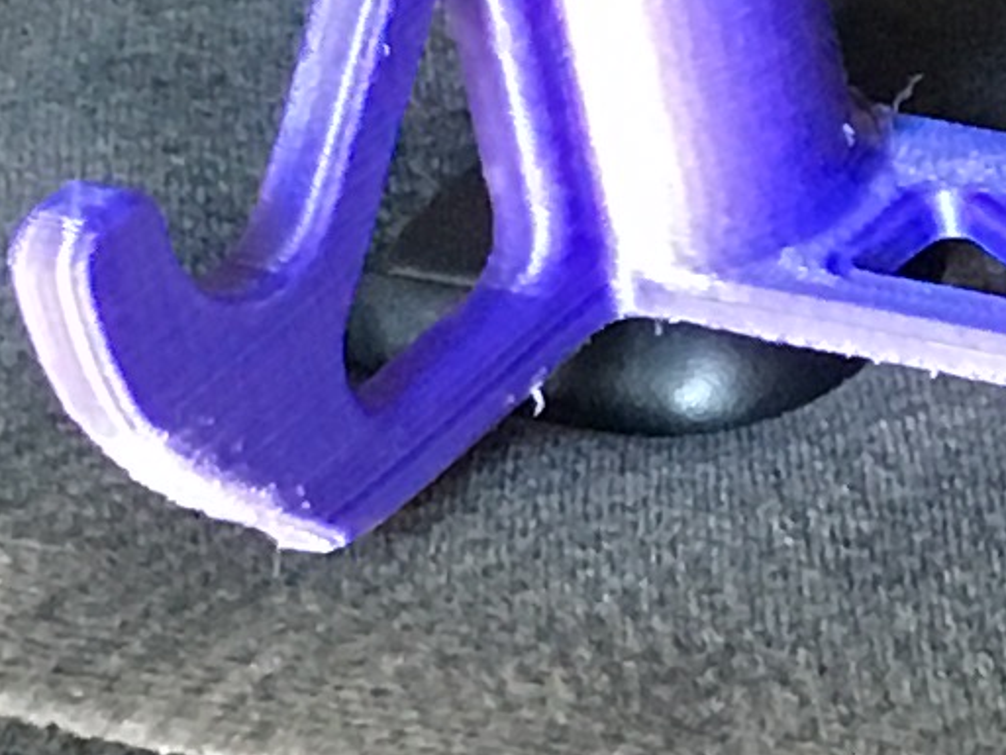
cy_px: 212
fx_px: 6628
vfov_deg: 6.5
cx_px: 1439
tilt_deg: -20.5
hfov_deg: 8.5
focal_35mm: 228
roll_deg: +1.0
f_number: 2.2
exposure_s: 1/30
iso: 200
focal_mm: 4.15
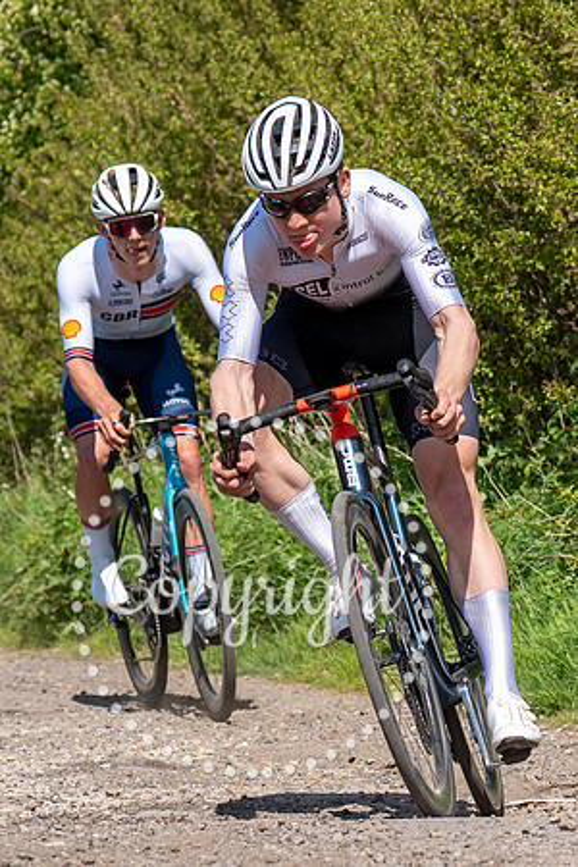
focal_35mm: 222
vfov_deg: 9.3
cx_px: 355
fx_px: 5339
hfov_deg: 6.2
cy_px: 317
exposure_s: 1/1000
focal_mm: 70
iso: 100
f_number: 4
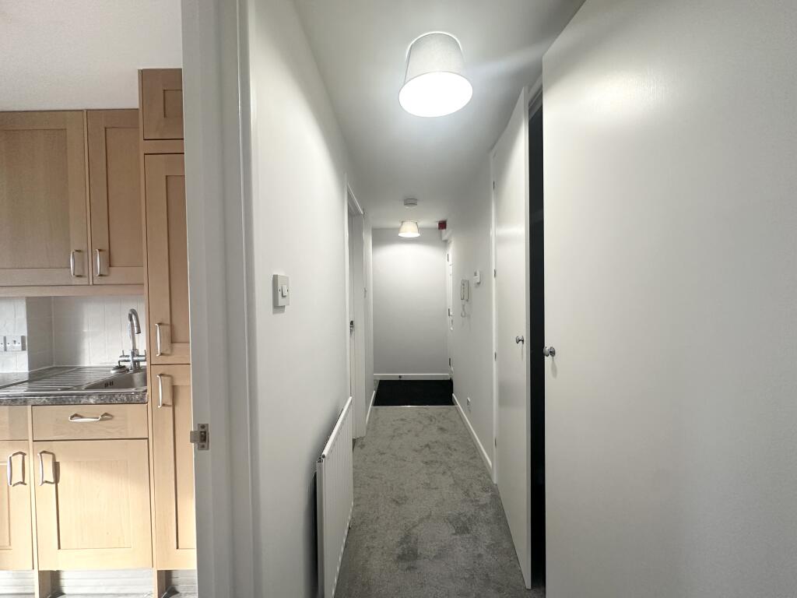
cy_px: 299
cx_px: 398
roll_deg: +0.7
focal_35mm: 14
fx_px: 322
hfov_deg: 102.1
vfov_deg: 85.7
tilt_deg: -0.6
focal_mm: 2.22
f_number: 2.2
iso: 200
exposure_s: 1/100
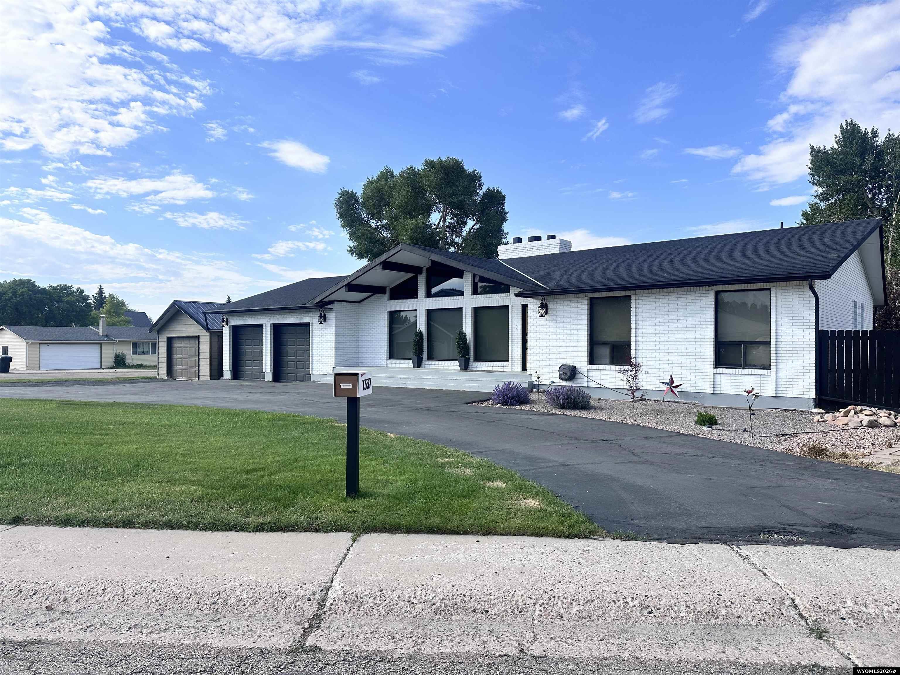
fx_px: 624
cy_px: 338
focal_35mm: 24
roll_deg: -0.7
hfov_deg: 71.6
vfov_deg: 56.8
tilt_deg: +0.0
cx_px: 450
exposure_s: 1/5000
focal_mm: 6.86
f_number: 1.78
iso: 80
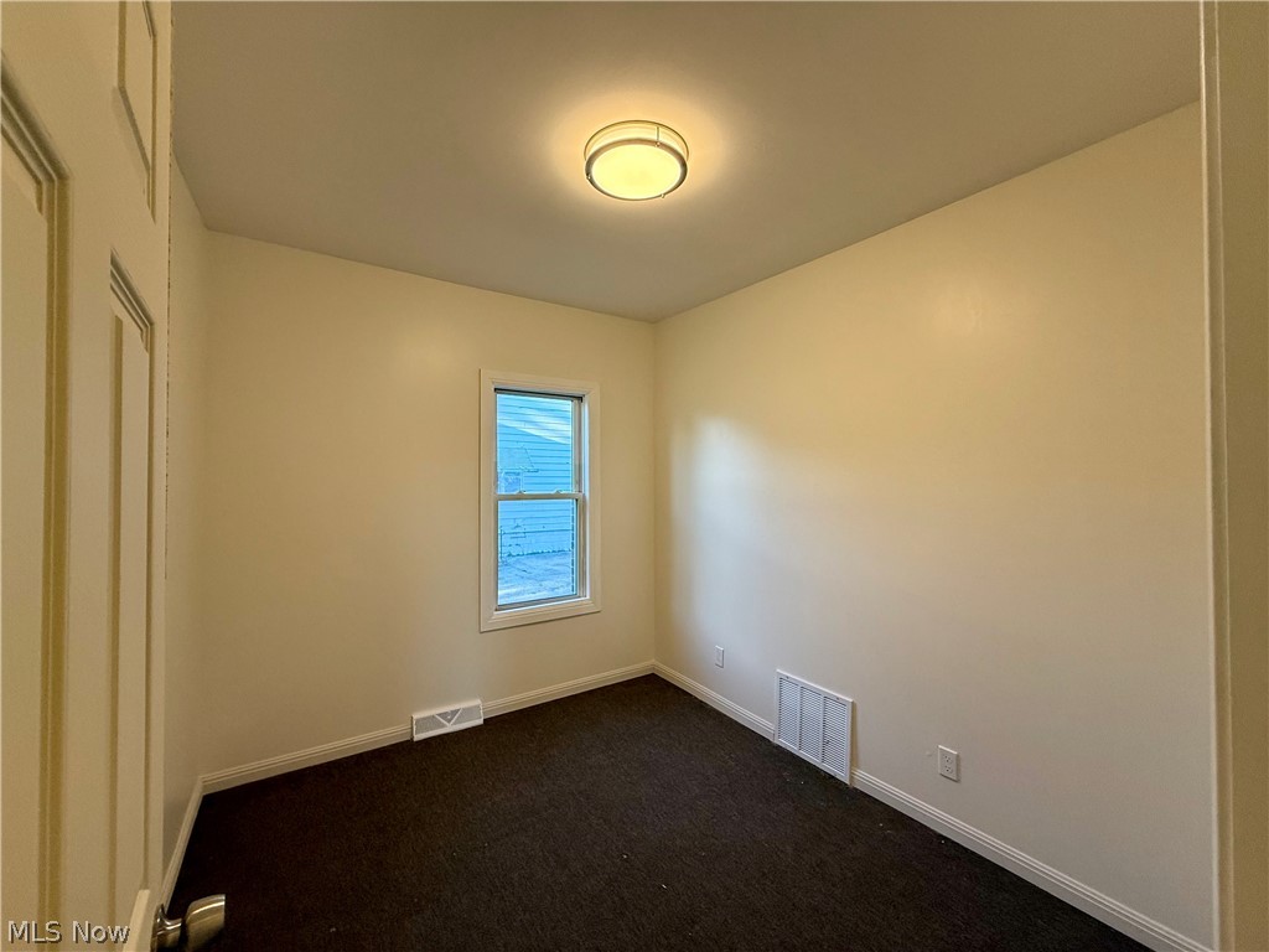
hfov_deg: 102.1
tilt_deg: +0.5
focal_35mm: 14
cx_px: 634
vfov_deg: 85.7
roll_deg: -0.1
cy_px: 476
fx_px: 513
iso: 160
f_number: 2.2
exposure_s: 1/120
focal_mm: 2.22
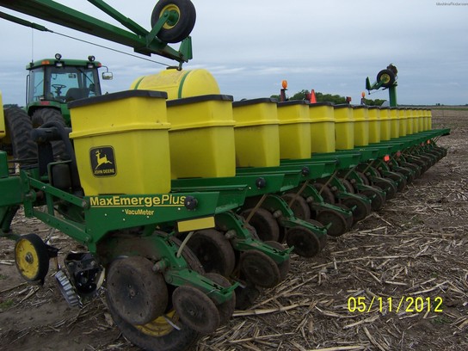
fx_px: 446
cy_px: 176
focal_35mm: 33
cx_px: 234
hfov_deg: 55.4
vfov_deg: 42.9
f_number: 3.4
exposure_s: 1/500
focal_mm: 5.5
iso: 80
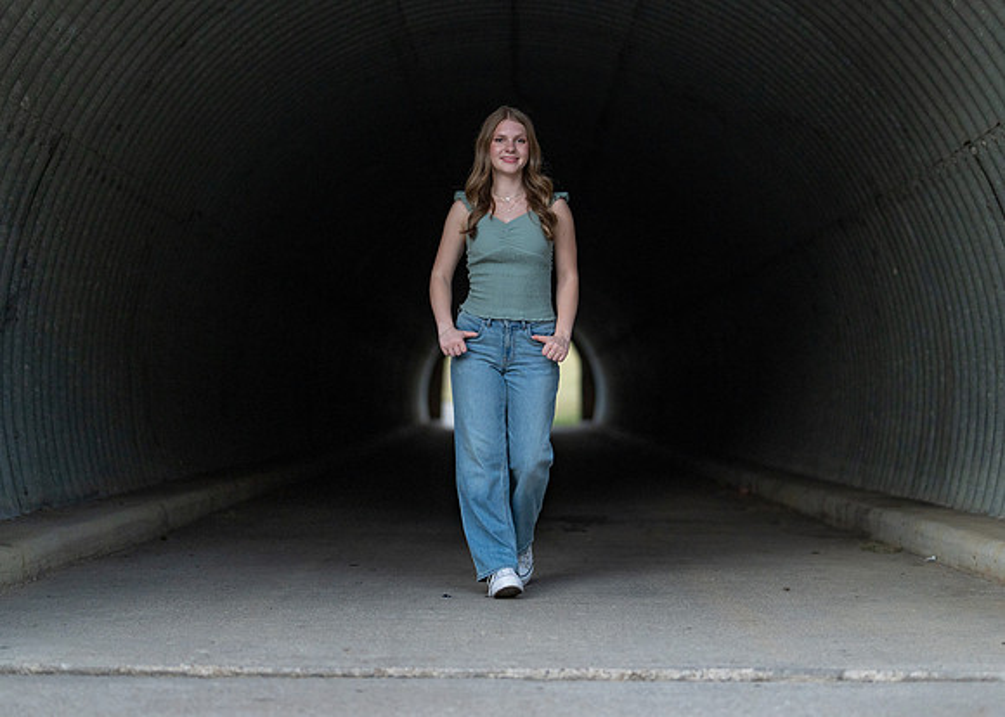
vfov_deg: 23.1
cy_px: 335
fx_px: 1757
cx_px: 521
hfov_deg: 31.9
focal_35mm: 62
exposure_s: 1/800
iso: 640
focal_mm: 50
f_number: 1.2
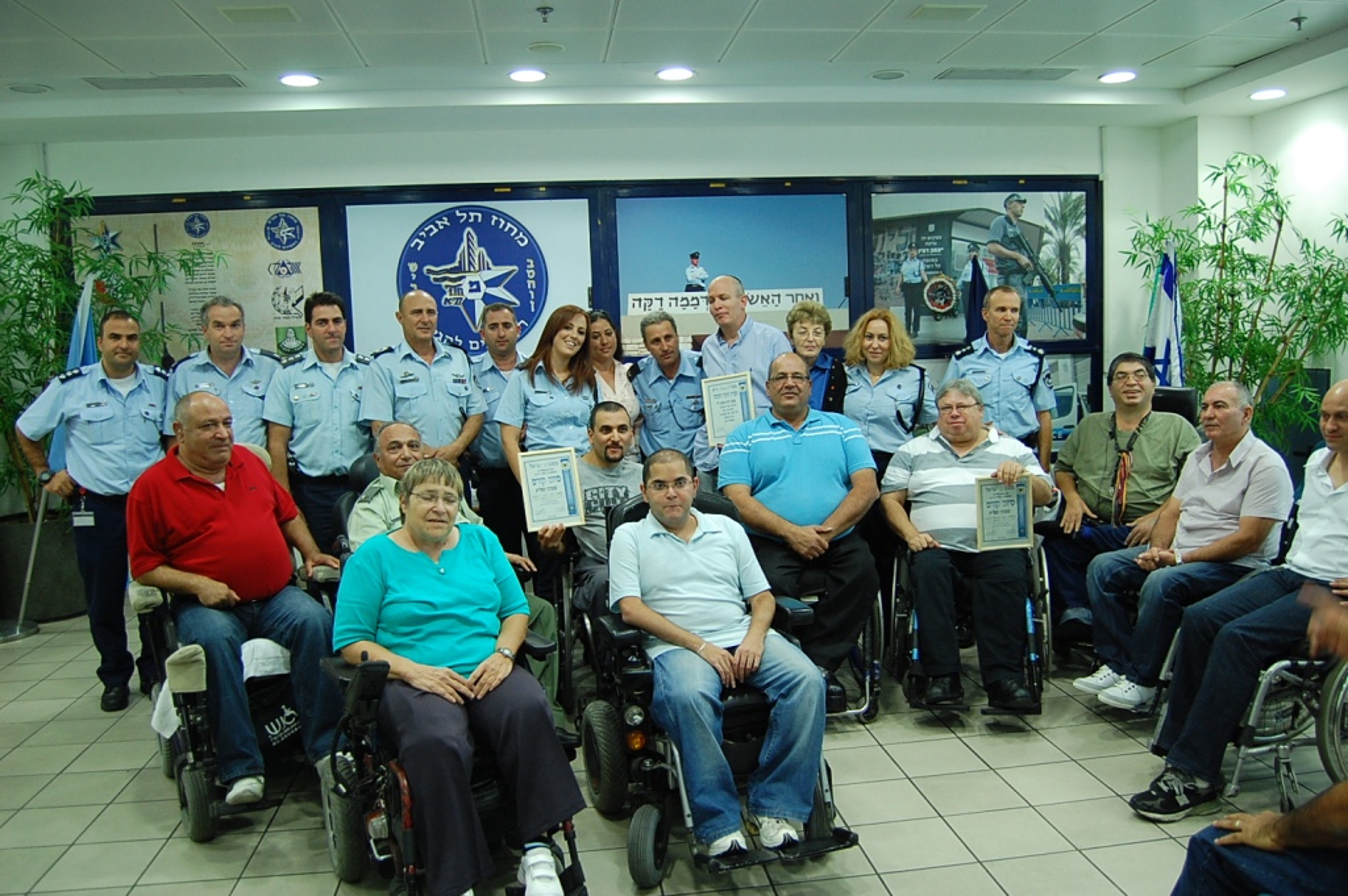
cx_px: 674
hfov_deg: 67.4
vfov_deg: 47.9
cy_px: 448
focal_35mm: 27
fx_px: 1010
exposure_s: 1/30
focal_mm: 18
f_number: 3.5
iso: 720
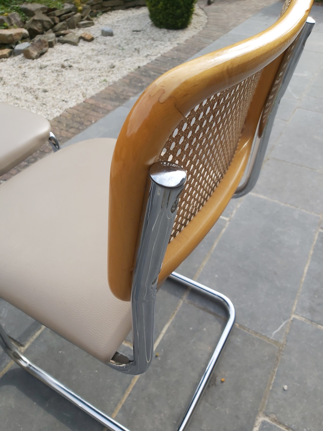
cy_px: 216
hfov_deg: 53.1
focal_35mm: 26
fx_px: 323
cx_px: 162
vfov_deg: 67.3
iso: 64
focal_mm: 3.92
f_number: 1.7
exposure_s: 1/1101
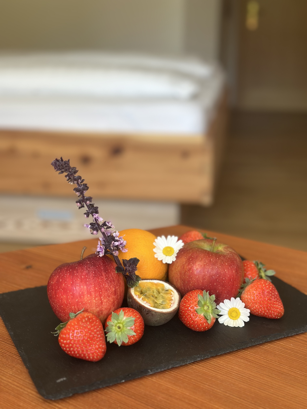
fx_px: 568
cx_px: 154
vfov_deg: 39.7
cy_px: 204
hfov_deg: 30.3
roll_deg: -0.5
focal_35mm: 48
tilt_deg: -17.4
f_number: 1.78
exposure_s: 1/95
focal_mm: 6.86
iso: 125
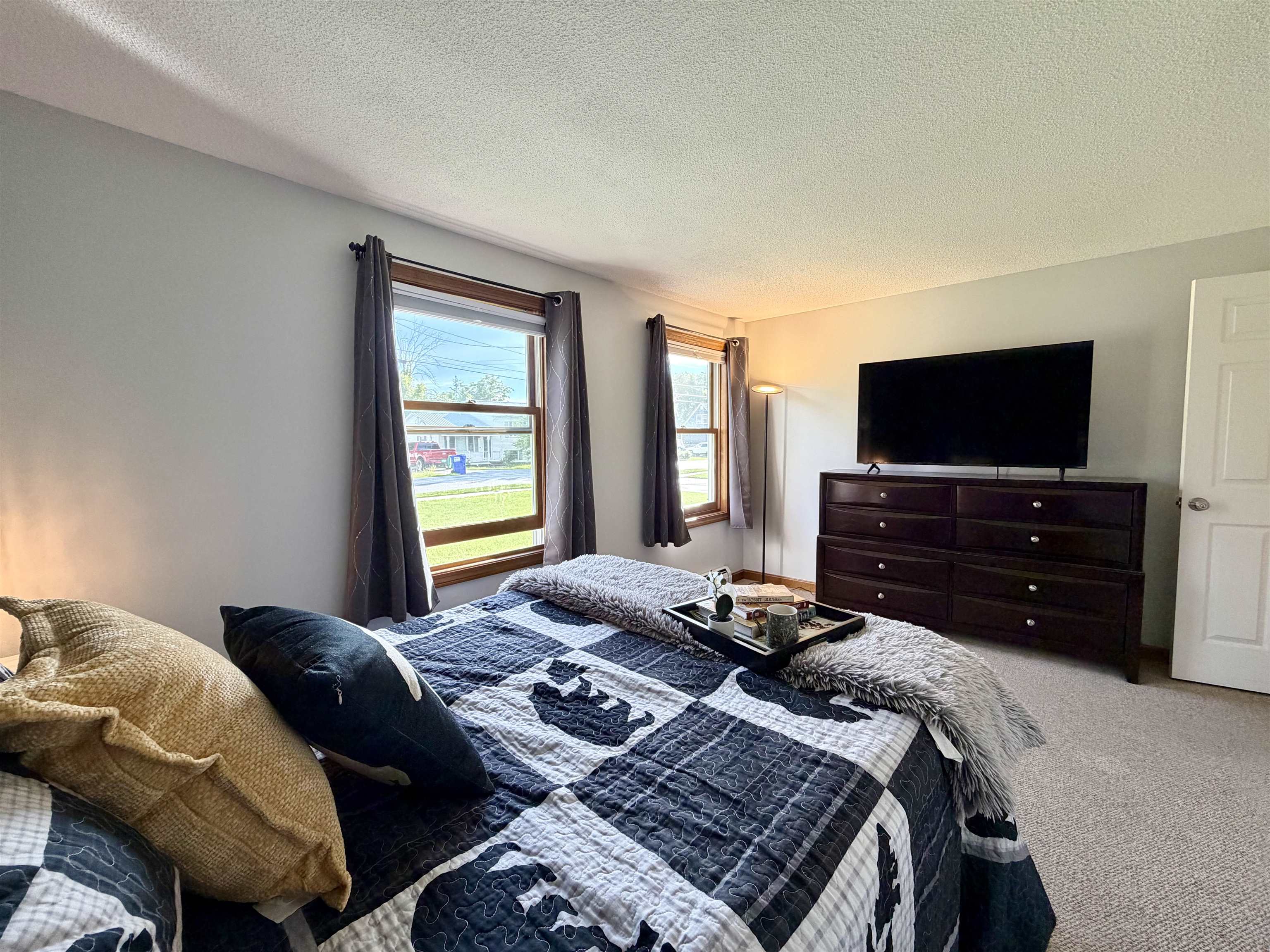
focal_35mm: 14
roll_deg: +1.0
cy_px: 476
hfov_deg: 102.1
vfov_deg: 85.7
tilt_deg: -3.7
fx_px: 514
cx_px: 635
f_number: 2.2
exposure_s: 1/120
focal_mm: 2.22
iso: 200
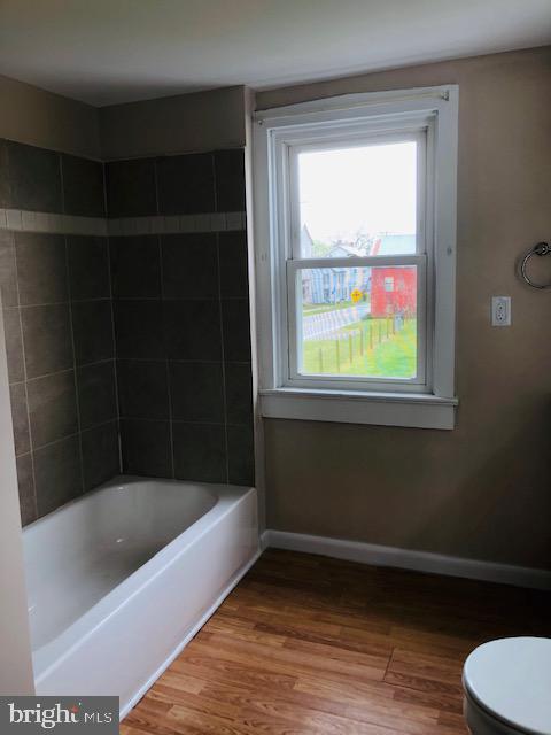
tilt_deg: -7.0
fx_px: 594
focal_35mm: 28
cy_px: 368
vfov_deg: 63.4
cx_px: 276
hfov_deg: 49.7
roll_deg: +1.8
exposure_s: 1/120
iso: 50
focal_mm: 3.99
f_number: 1.8
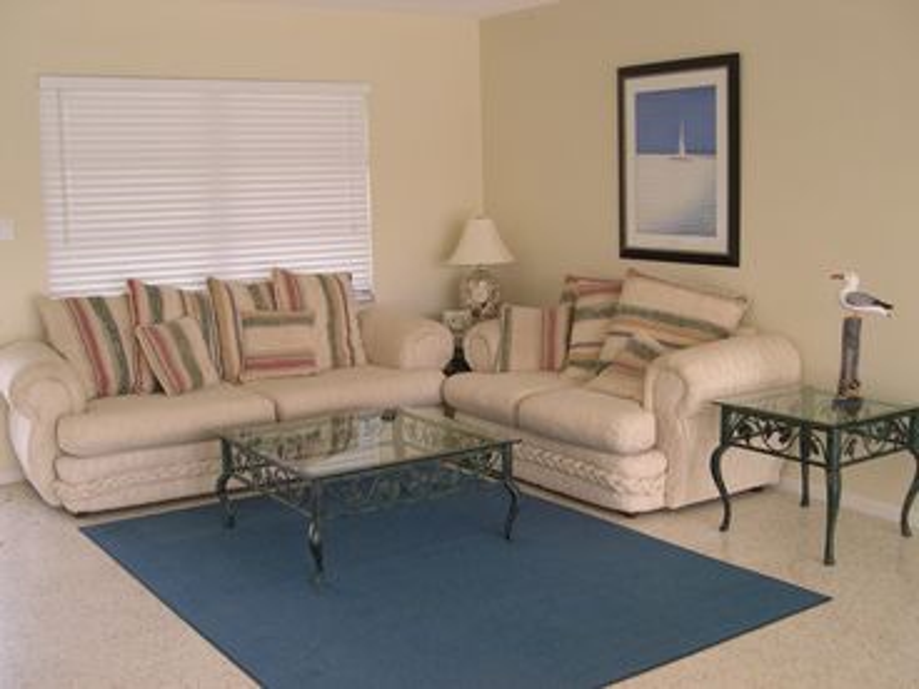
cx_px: 460
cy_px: 344
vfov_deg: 37.7
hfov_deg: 49.0
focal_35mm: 38
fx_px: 1009
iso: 100
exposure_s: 1/88.4
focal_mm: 8
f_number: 2.8
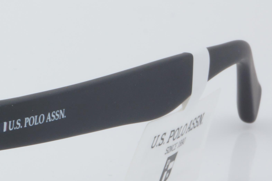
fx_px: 2161
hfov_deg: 7.0
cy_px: 131
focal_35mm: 286
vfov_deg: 4.8
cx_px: -239
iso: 100
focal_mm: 50
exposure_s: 1/4
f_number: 32
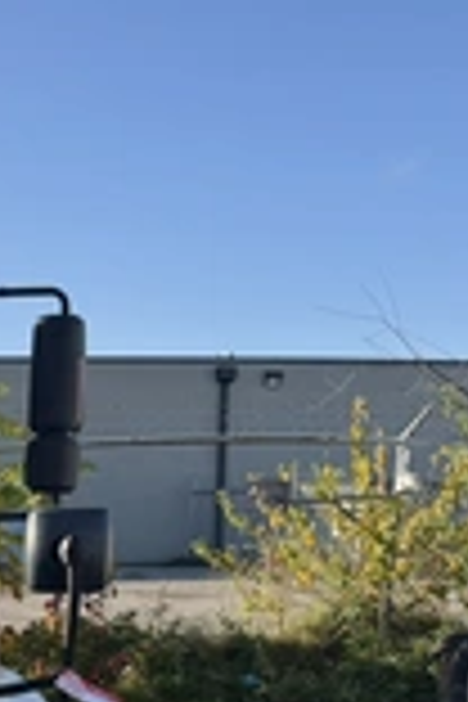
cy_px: 652
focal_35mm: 64
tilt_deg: -2.2
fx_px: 1248
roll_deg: -2.7
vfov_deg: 29.9
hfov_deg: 18.4
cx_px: -270
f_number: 1.78
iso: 80
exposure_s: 1/3279
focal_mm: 6.76
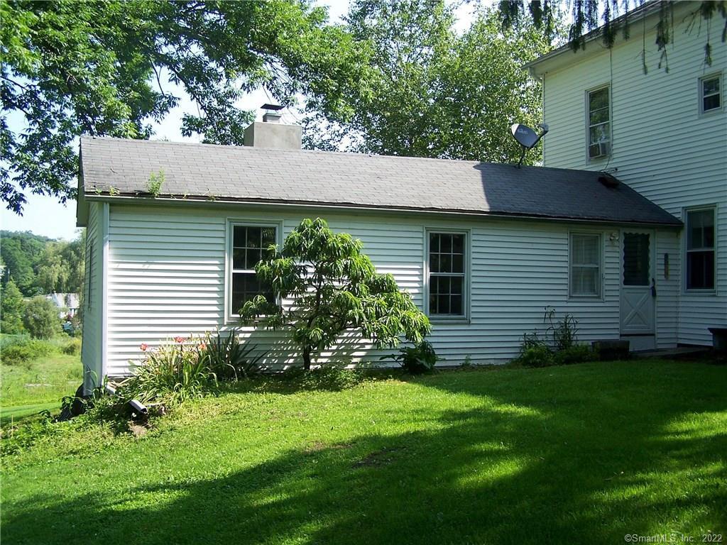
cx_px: 364
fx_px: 798
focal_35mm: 38
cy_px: 272
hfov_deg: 49.0
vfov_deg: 37.7
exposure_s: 1/350
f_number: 2.8
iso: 80
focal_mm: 6.3
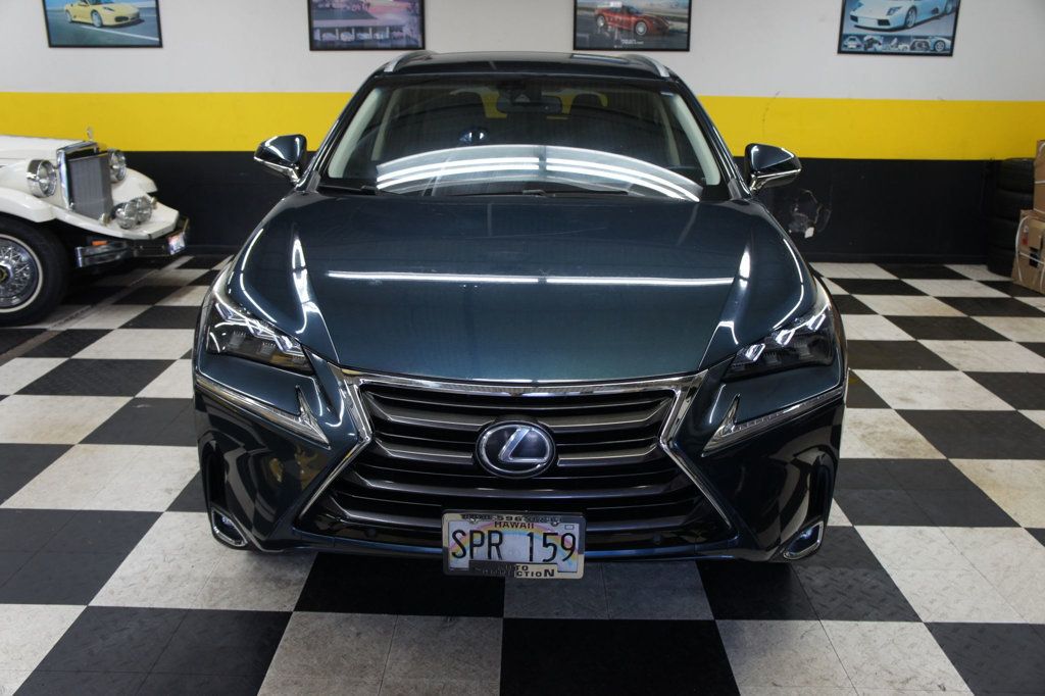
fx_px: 871
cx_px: 522
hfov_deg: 61.9
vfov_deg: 43.6
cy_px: 348
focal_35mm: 30
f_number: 4
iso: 200
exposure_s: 1/30
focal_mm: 20
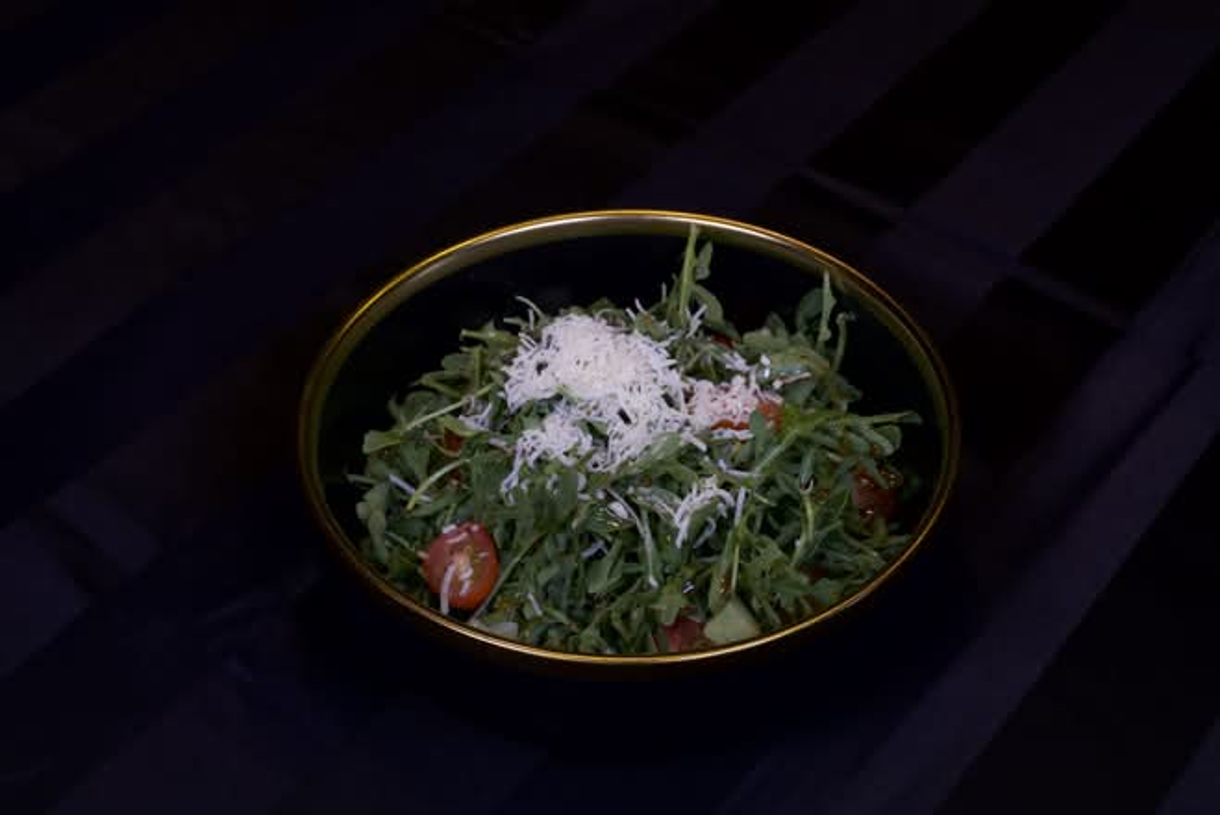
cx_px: 610
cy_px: 408
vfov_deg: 27.0
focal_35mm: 50
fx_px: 1695
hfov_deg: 39.6
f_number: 11
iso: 100
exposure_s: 1/3
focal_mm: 50
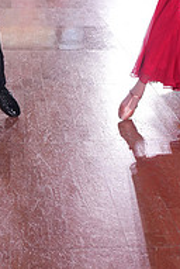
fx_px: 770
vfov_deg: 18.7
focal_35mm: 103
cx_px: 86
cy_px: -58
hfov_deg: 13.3
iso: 1250
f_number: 4
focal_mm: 34
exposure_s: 1/500
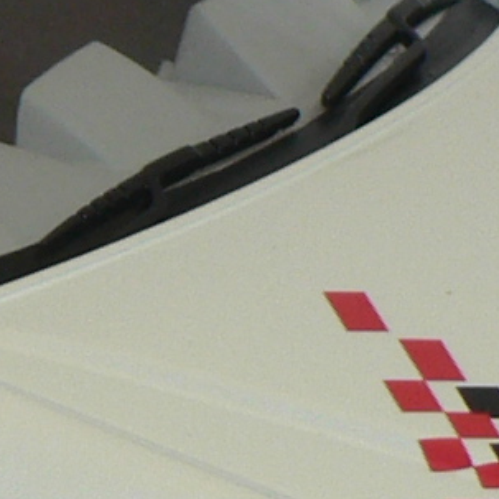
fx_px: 7910
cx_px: -290
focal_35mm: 485
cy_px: 188
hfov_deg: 3.6
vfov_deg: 3.6
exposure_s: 1/60
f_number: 3.2
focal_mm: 10.9
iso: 80
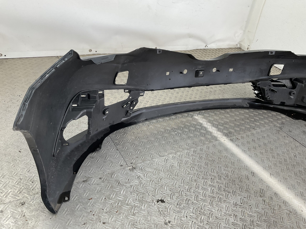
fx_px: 256
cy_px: 114
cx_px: 153
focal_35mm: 29
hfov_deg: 61.7
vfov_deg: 48.2
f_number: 1.8
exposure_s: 1/120
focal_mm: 3
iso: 20
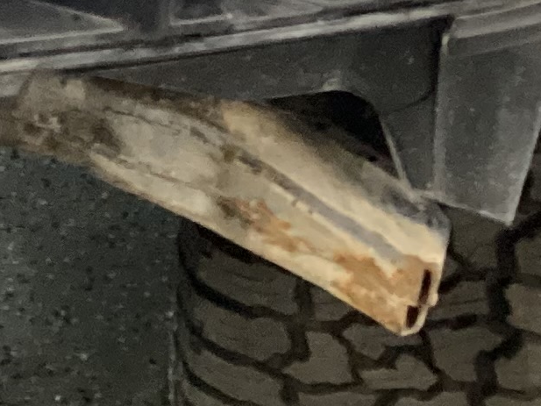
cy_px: -443
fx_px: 2564
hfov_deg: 10.8
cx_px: -621
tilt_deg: -25.9
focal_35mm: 164
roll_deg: +1.0
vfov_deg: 8.5
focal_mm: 3.3
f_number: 2.4
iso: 500
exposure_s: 1/30
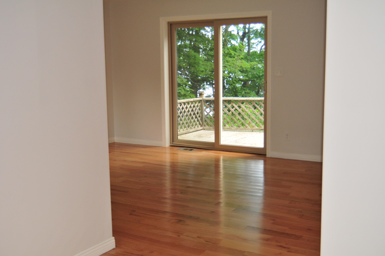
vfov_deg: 29.8
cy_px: 128
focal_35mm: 45
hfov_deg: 43.7
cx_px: 192
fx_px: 481
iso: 640
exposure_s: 1/160
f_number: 4.5
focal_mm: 30
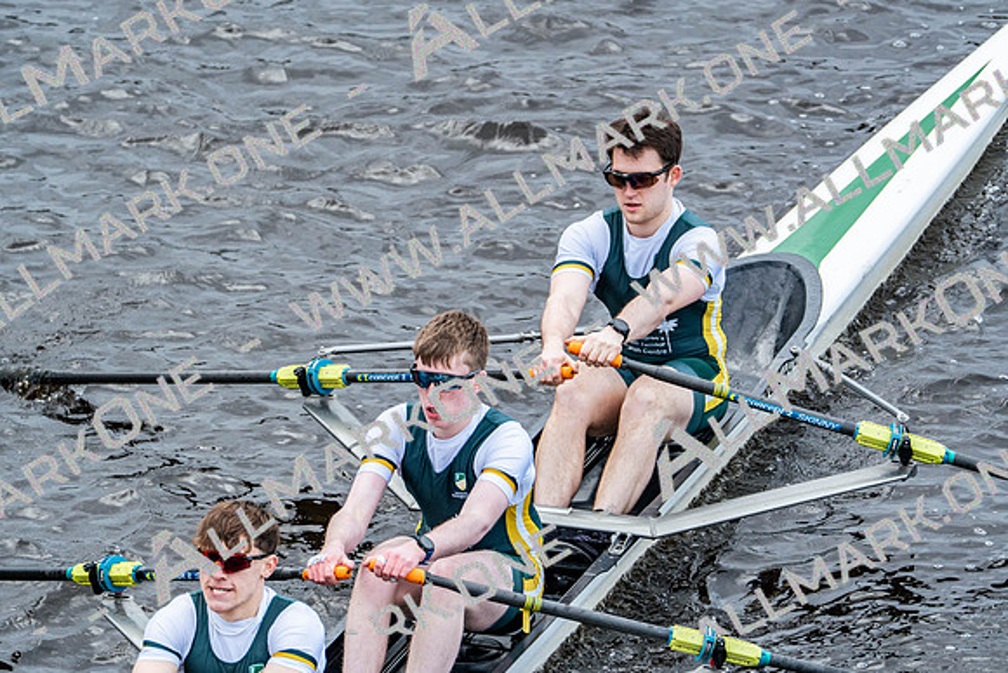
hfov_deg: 4.3
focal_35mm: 478
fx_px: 13387
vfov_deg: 2.9
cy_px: 336
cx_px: 504
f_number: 6.3
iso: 1600
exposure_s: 1/1250
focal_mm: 478
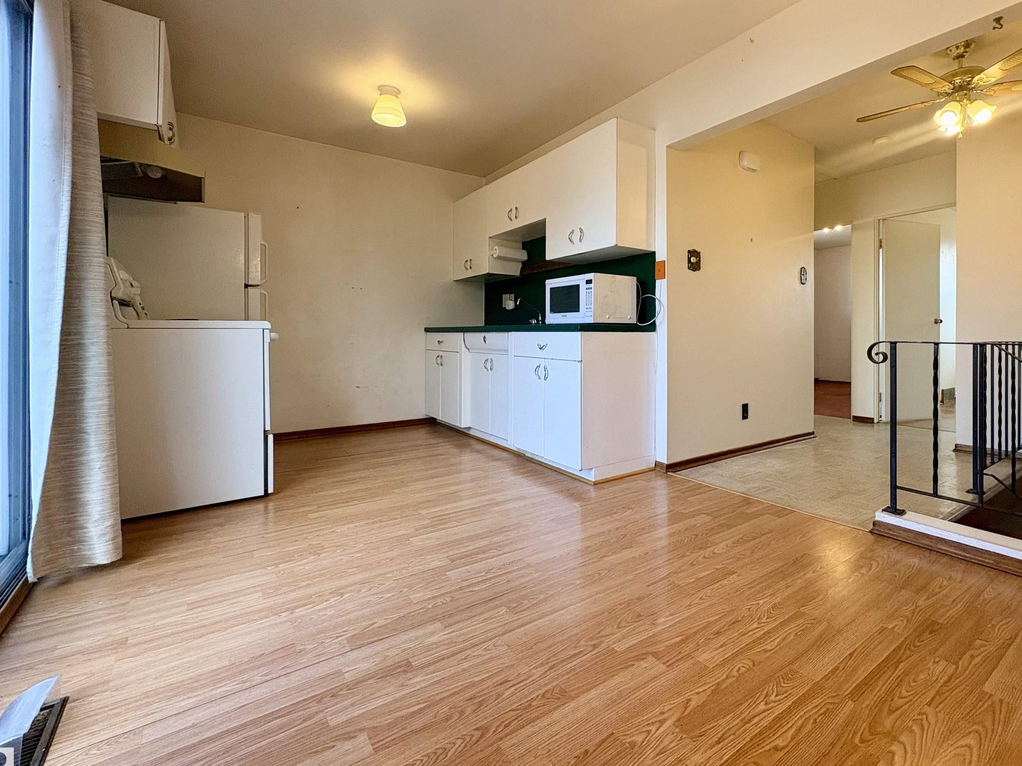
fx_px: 502
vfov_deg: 74.4
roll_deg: +0.7
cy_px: 337
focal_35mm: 17
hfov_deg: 90.3
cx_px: 594
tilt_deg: -0.1
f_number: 2.2
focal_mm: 2.22
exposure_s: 1/120
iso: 125
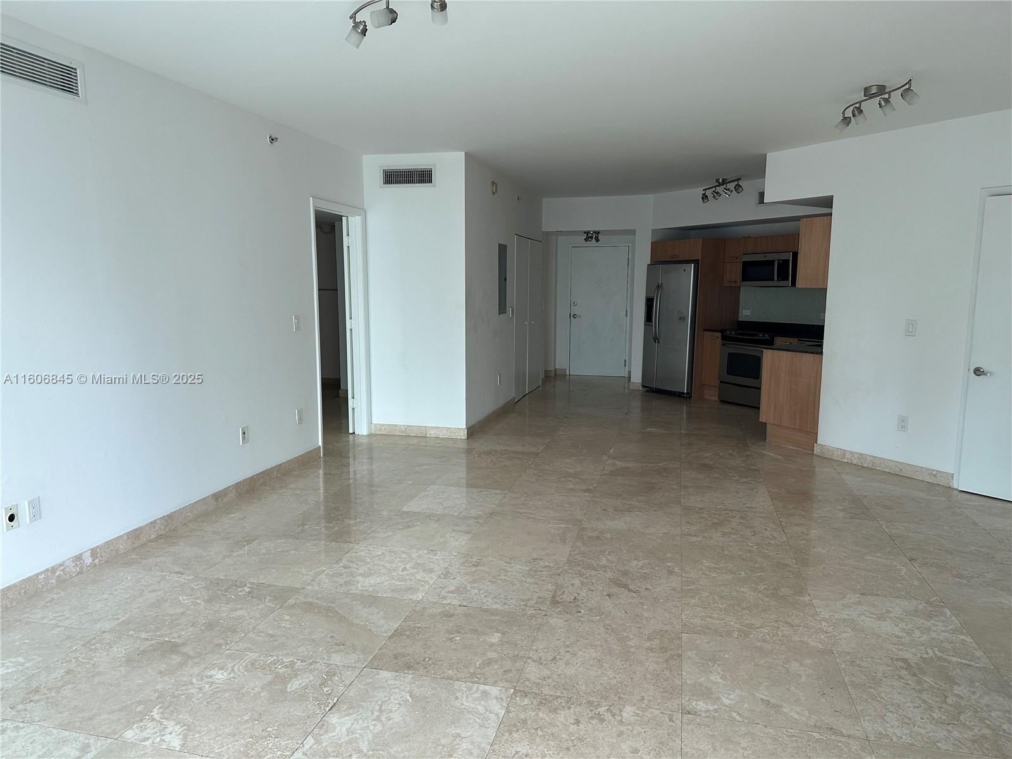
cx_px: 506
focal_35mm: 24
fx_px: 702
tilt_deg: -8.2
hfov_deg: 71.6
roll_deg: -0.4
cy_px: 380
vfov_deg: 56.8
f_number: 1.78
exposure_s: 1/121
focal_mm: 6.86
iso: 125
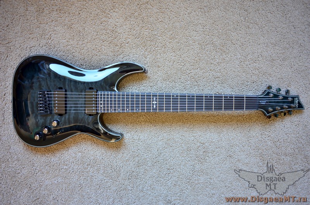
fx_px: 241
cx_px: 155
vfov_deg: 46.2
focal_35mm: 28
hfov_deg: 65.6
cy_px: 102
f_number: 2.8
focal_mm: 18.5
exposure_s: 1/30
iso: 320
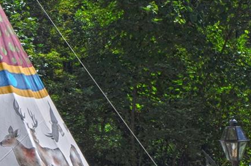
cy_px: 96
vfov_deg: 16.2
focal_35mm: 84
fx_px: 585
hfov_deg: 23.1
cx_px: -7
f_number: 10
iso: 200
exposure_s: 1/320
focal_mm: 24
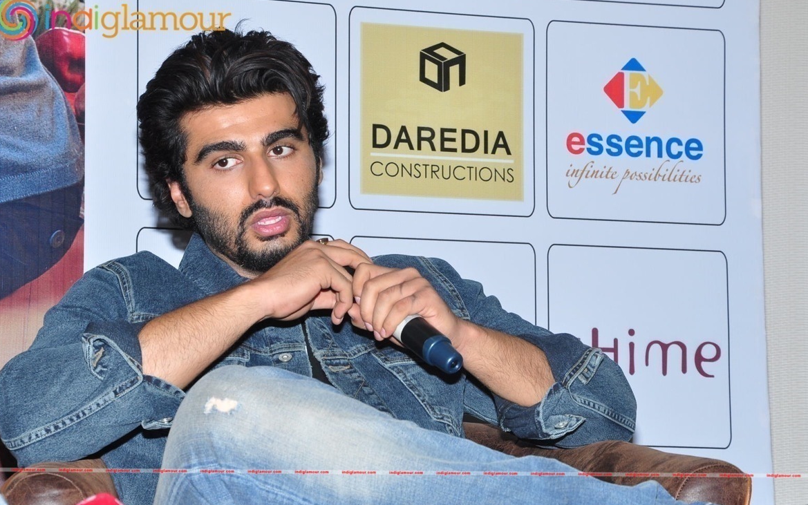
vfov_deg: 11.1
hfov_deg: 17.7
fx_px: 2588
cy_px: 270
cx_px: 406
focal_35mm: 118
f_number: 11
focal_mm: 75
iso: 500
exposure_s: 1/125
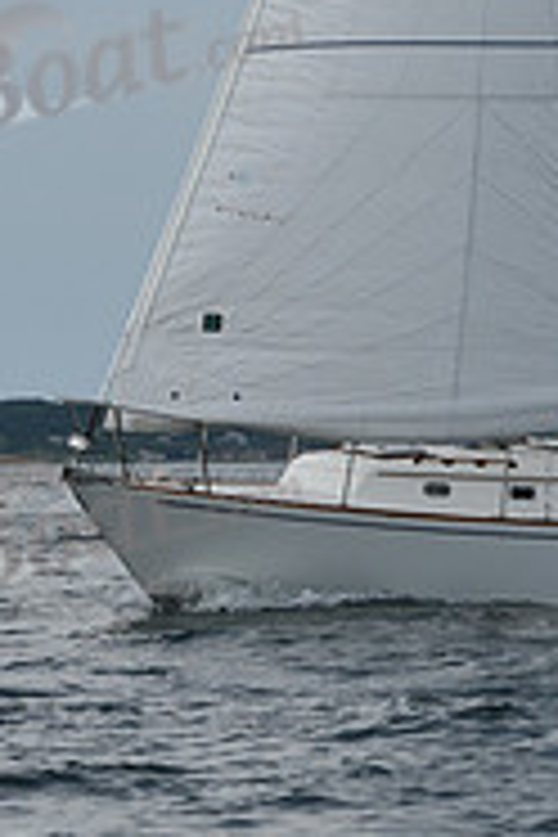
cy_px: -198
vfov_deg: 5.1
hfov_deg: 3.4
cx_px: 538
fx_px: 9416
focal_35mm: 405
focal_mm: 130
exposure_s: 1/1000
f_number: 8
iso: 320
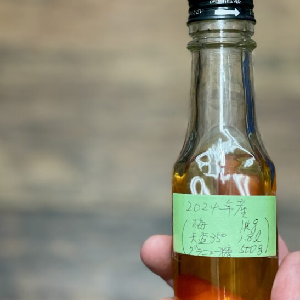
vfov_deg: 20.2
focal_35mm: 86
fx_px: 843
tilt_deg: -57.5
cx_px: 172
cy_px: 161
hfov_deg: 20.2
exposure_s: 1/50
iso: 160
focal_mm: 6
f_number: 2
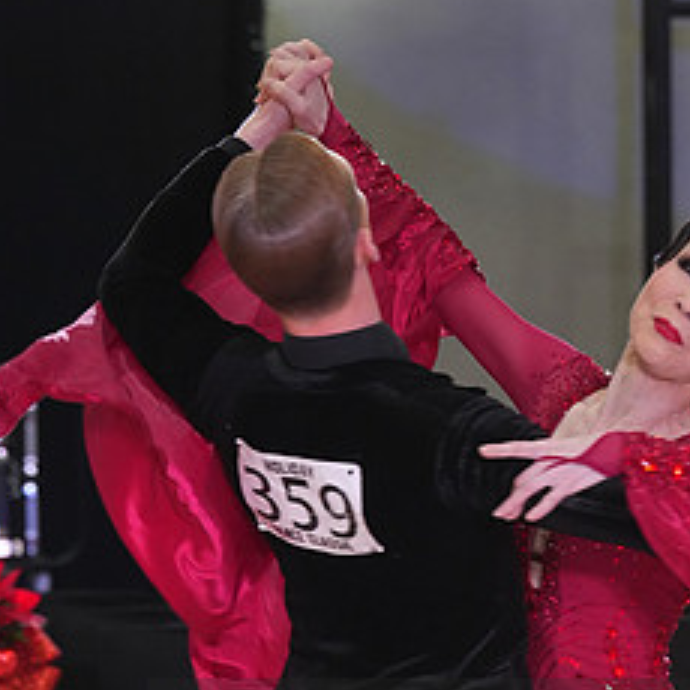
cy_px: 780
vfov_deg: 4.4
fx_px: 8930
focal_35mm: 396
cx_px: 562
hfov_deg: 4.4
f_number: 7.1
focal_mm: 185
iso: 4000
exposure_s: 1/200
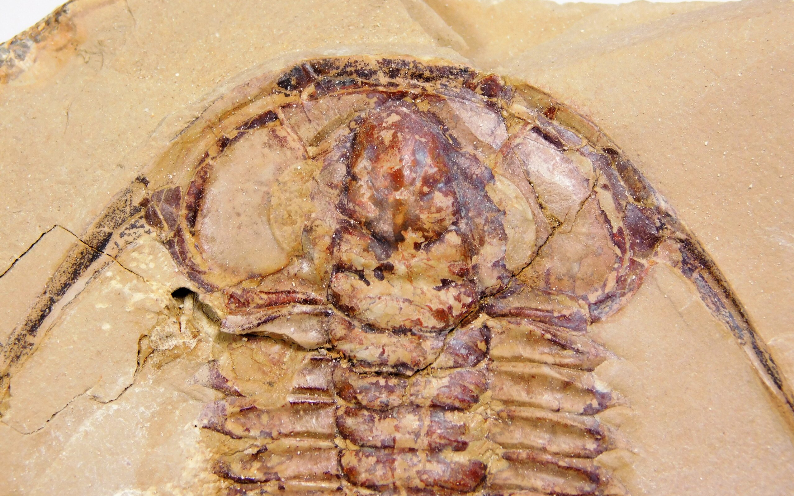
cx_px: 398
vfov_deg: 6.1
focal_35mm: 215
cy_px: 247
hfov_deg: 9.8
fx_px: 4652
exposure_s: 1/125
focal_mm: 35.9
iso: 125
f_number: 5.4
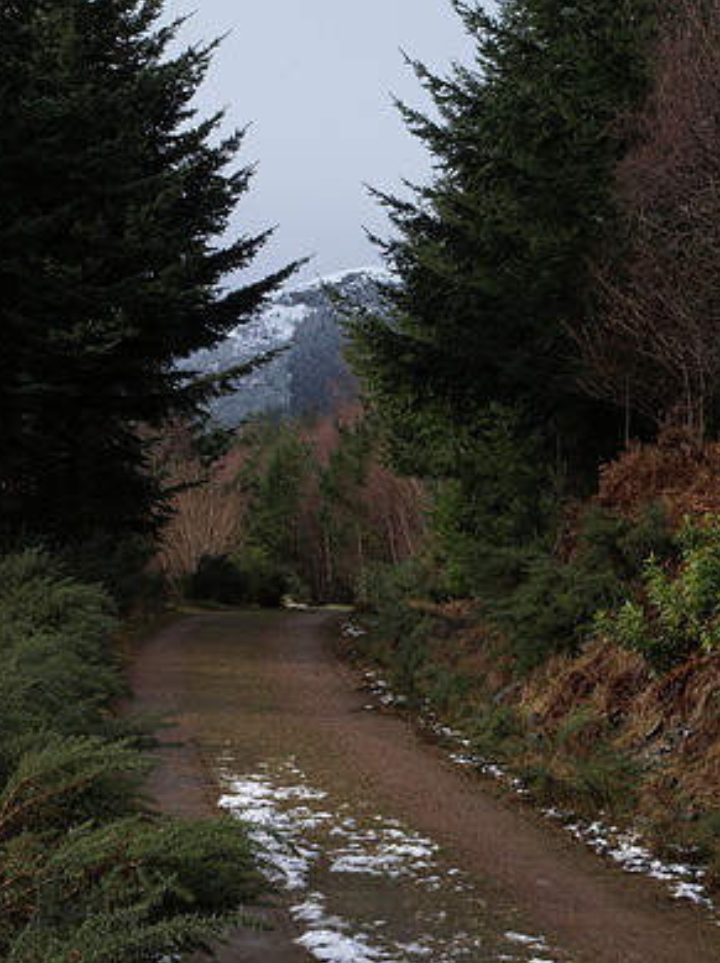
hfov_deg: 19.9
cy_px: 498
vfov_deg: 26.4
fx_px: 2056
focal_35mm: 74
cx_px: 400
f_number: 11
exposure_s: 1/160
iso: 200
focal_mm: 32
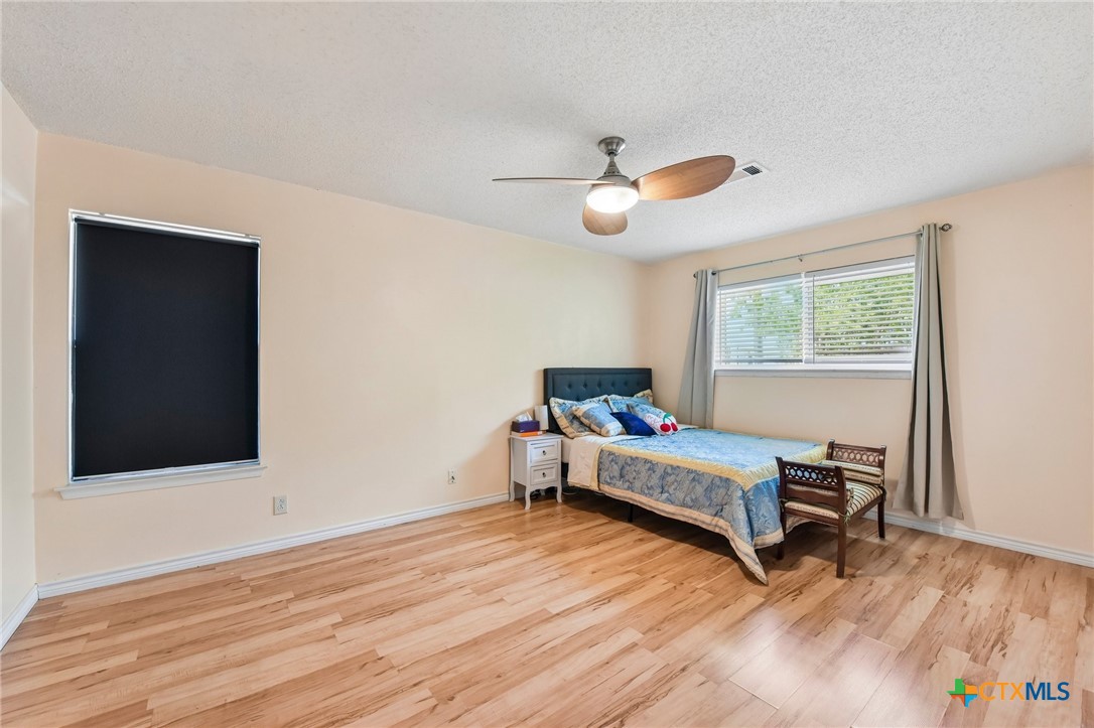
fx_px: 425
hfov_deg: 104.3
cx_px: 547
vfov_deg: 81.2
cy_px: 364
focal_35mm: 14
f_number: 8
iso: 560
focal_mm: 14
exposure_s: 1/15
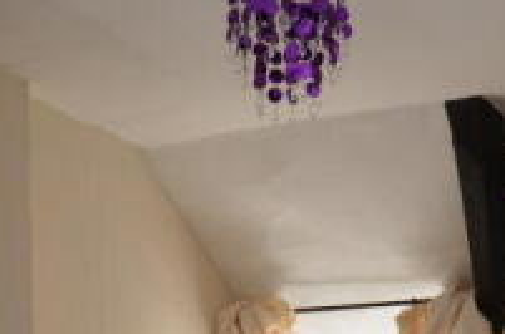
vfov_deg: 22.8
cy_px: 487
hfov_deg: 39.9
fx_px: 686
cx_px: 342
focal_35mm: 49
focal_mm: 10
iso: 800
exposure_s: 1/200
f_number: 8
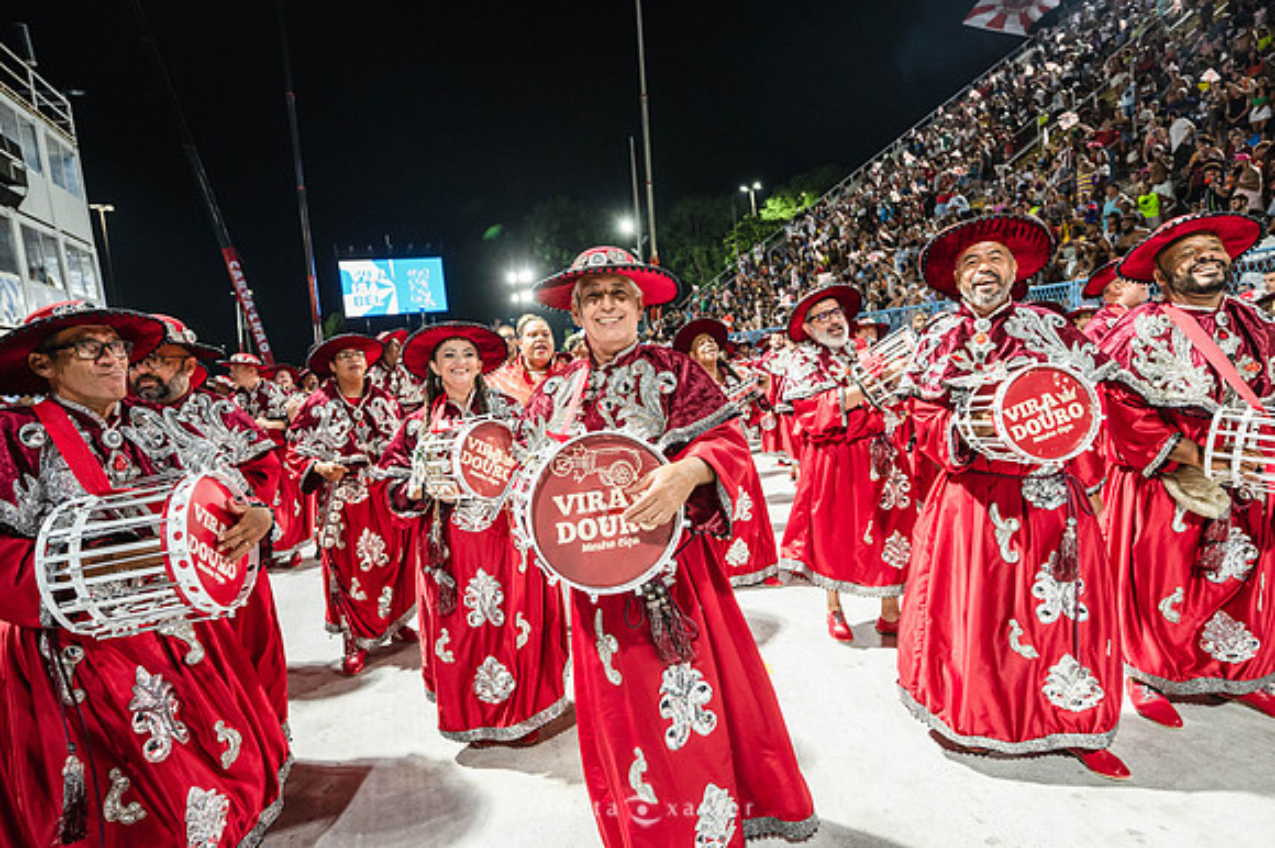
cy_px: 424
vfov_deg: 63.2
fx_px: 690
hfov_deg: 85.5
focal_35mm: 20
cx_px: 638
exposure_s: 1/250
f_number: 4
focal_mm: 19.5
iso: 2000
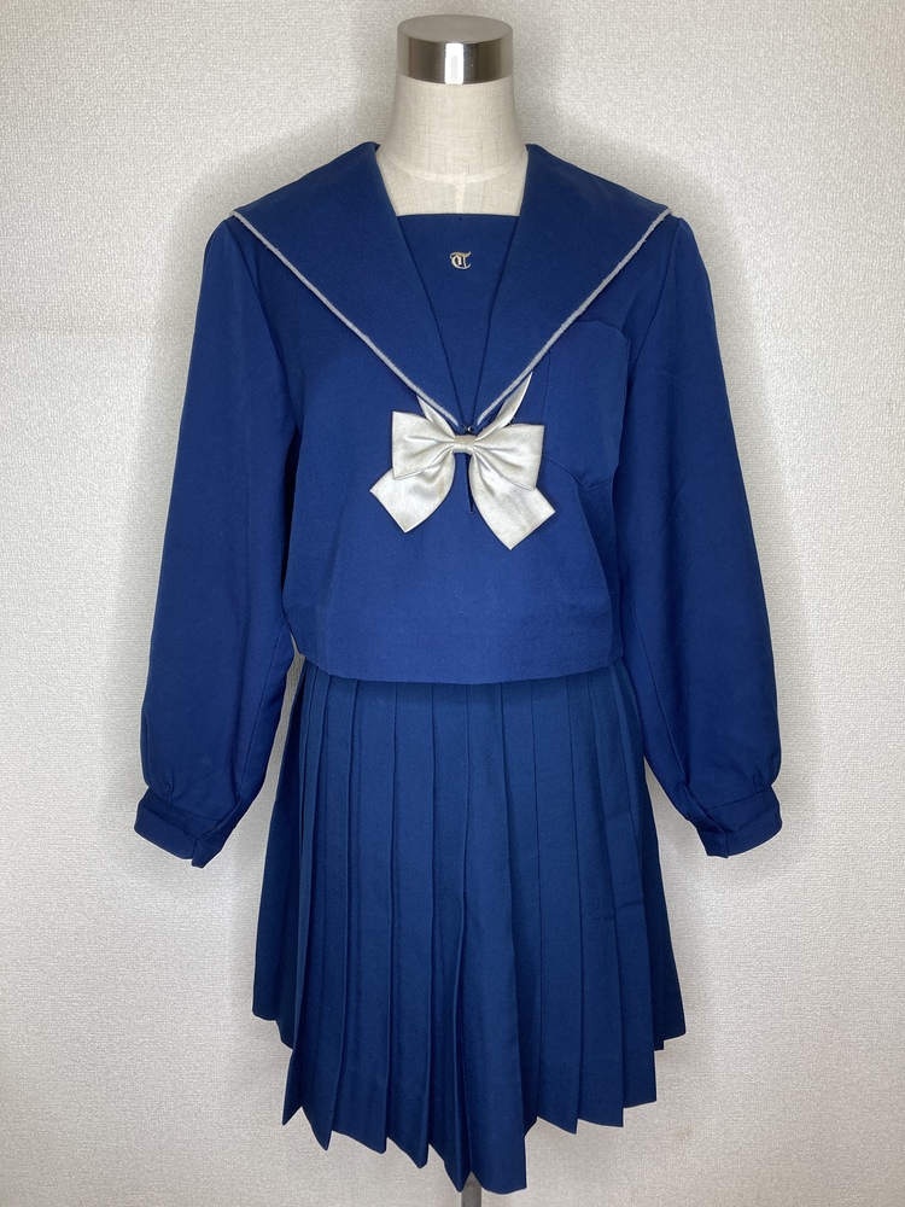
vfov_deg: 63.4
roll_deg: -0.1
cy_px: 604
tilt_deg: -11.8
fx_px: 976
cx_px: 452
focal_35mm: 28
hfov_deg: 49.7
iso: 50
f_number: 1.8
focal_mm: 3.99
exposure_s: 1/120
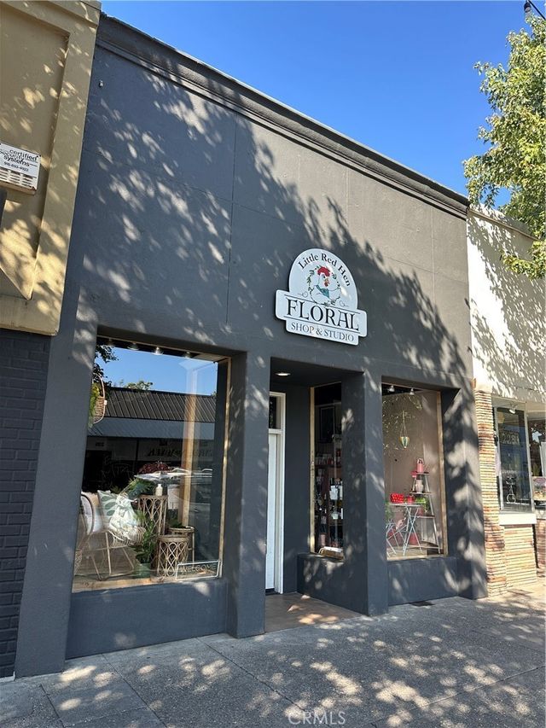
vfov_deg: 71.6
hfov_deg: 56.8
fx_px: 505
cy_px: 364
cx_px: 273
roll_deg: -1.7
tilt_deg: +12.7
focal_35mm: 24
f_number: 1.78
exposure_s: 1/634
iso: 80
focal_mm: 6.86
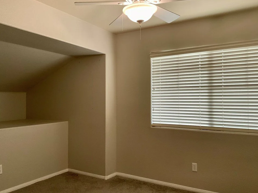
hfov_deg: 58.4
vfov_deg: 45.4
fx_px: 231
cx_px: 127
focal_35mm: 31
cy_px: 100
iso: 80
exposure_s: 1/60
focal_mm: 3
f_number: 1.8
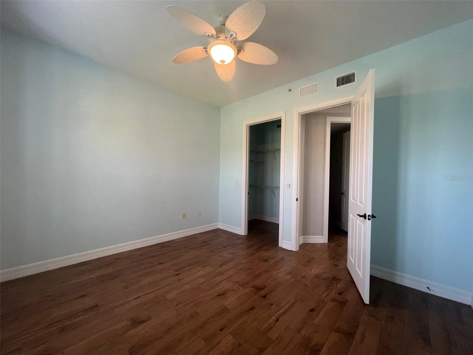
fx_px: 178
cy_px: 178
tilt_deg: -0.5
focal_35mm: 13
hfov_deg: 106.2
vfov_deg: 89.9
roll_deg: -0.7
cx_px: 236
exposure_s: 1/60
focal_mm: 1.57
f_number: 1.8
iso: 200
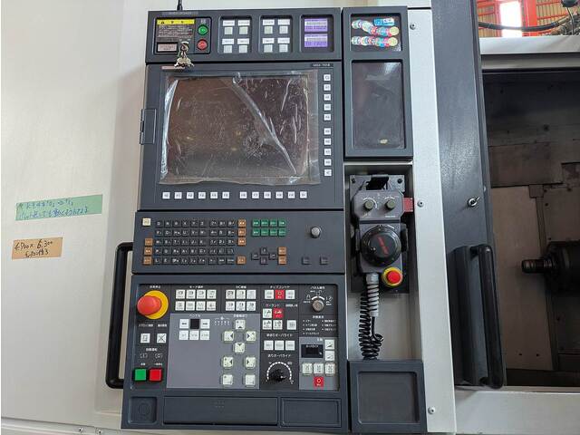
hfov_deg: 69.4
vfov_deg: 54.9
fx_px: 419
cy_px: 218
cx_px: 290
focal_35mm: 25
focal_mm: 5.43
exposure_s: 1/60
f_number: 1.89
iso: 147
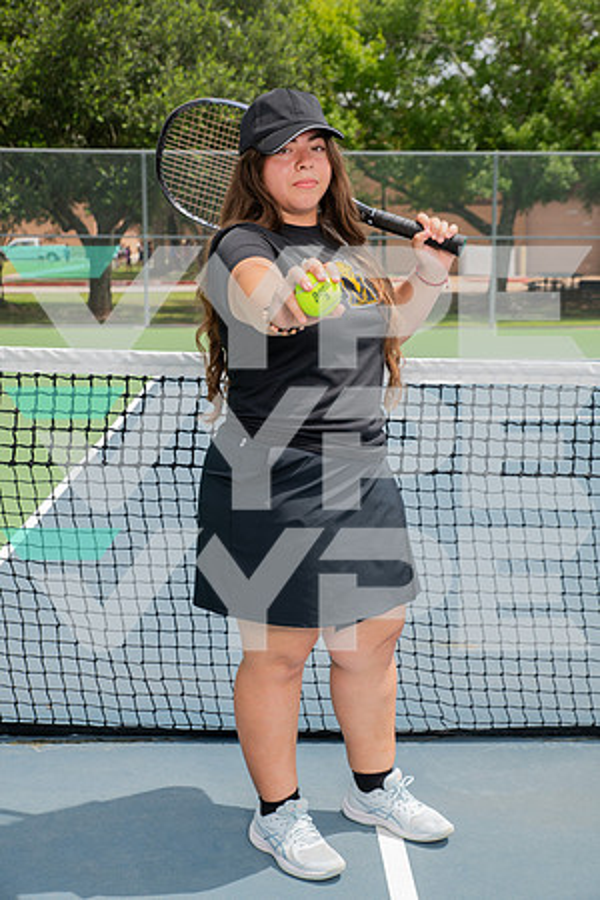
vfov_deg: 41.1
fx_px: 1200
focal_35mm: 48
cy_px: 450
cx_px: 300
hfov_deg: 28.1
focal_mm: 48
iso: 100
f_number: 6.3
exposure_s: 1/320
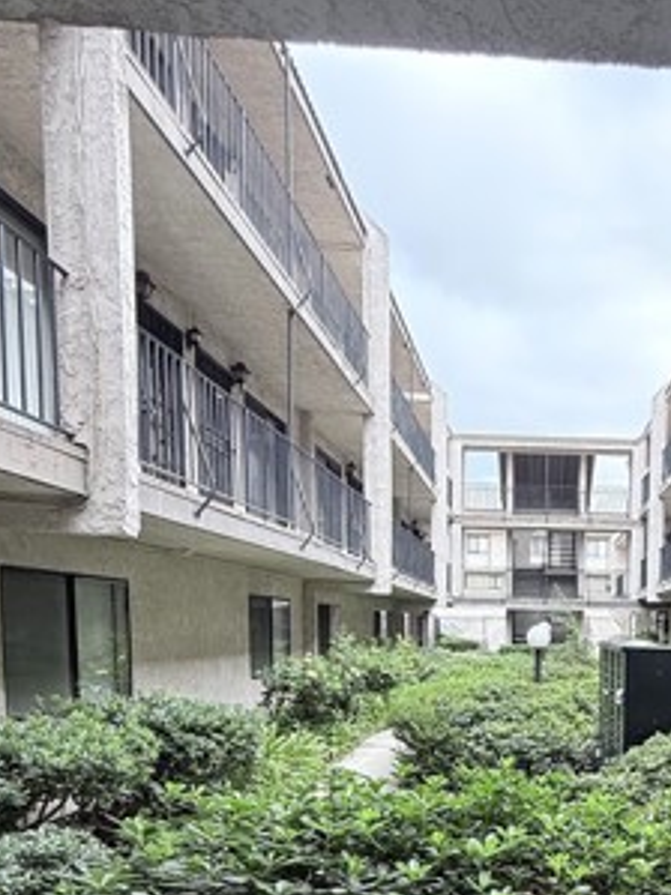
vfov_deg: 56.1
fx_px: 776
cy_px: 703
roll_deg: -1.6
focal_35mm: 30
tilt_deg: -4.8
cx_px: 581
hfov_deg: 43.4
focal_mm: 2.22
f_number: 2.2
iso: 50
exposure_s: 1/153
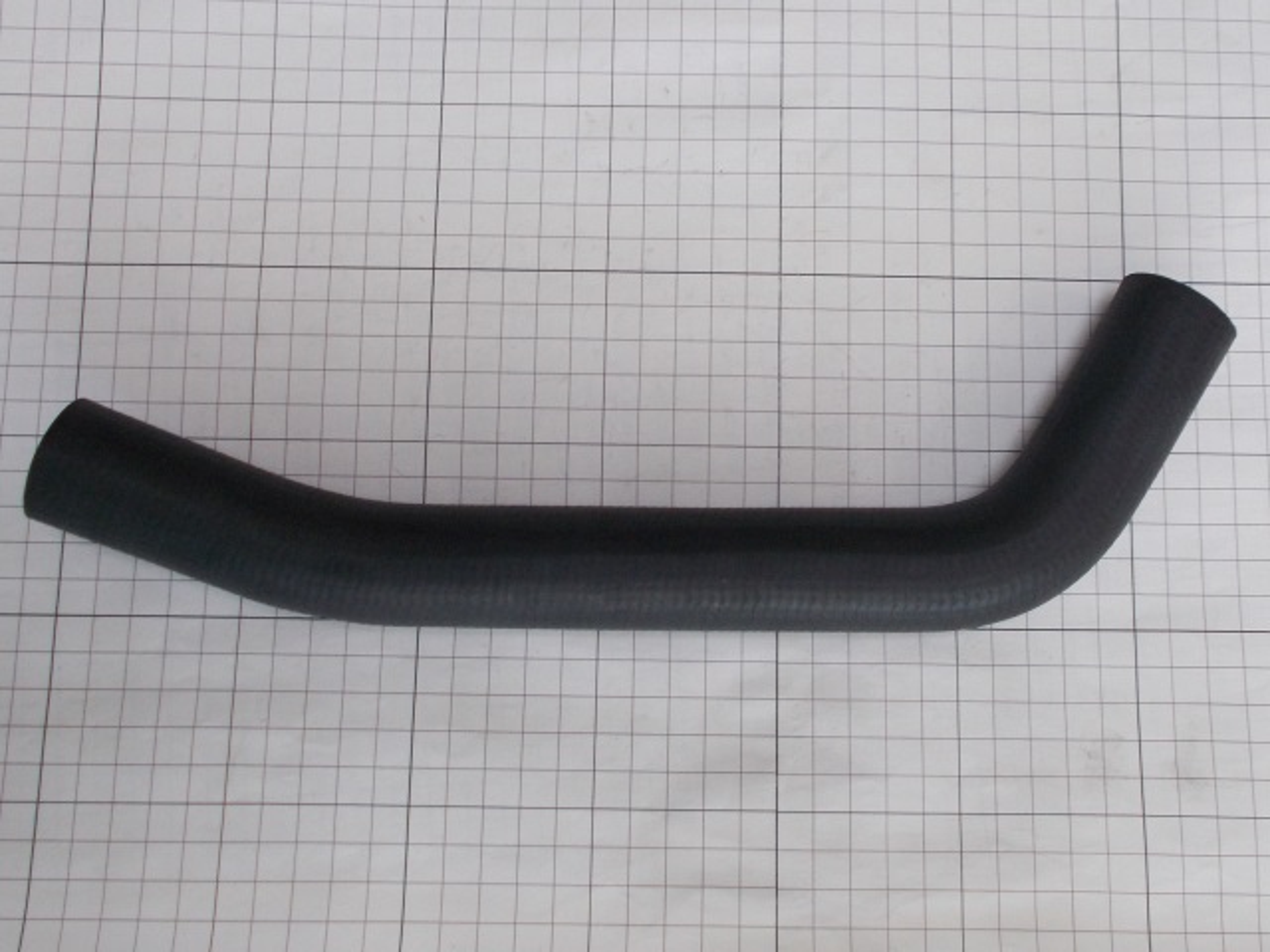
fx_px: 954
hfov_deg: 67.3
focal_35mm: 26
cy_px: 476
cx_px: 635
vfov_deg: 53.1
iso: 100
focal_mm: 4.6
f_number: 3.2
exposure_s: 1/25
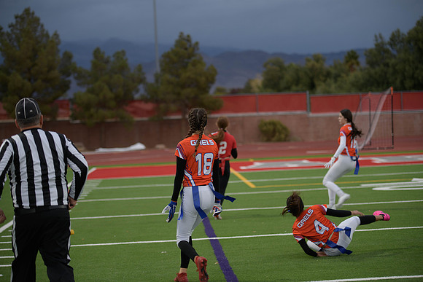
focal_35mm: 100
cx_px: 212
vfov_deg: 13.7
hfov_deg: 20.4
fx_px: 1175
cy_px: 141
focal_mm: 100
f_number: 2.8
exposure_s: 1/200
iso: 220
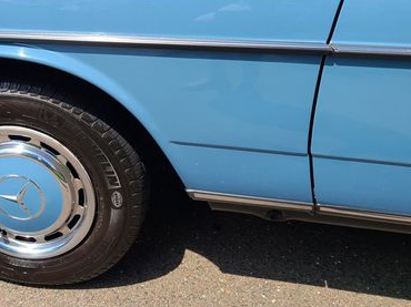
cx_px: 118
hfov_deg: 41.2
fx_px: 534
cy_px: 94
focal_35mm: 45
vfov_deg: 31.8
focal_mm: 5.4
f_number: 1.8
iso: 40
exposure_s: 1/1296
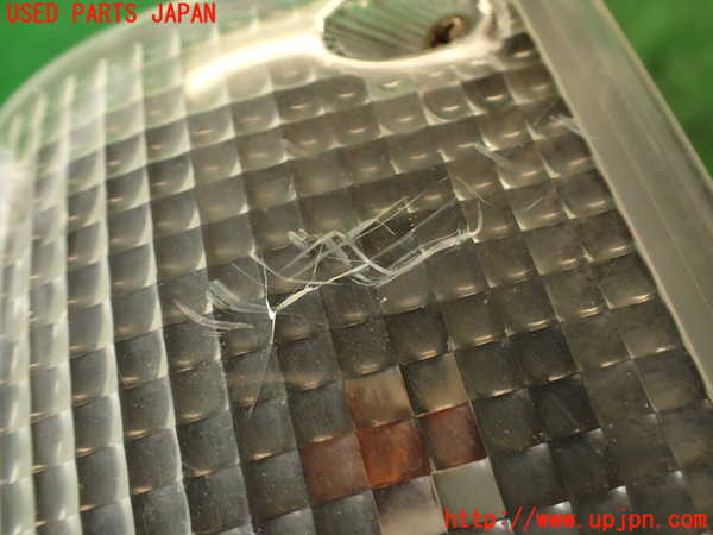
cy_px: 268
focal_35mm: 30
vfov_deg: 46.8
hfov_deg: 60.0
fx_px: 618
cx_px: 356
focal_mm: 5.4
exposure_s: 1/60
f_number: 2.3
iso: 125
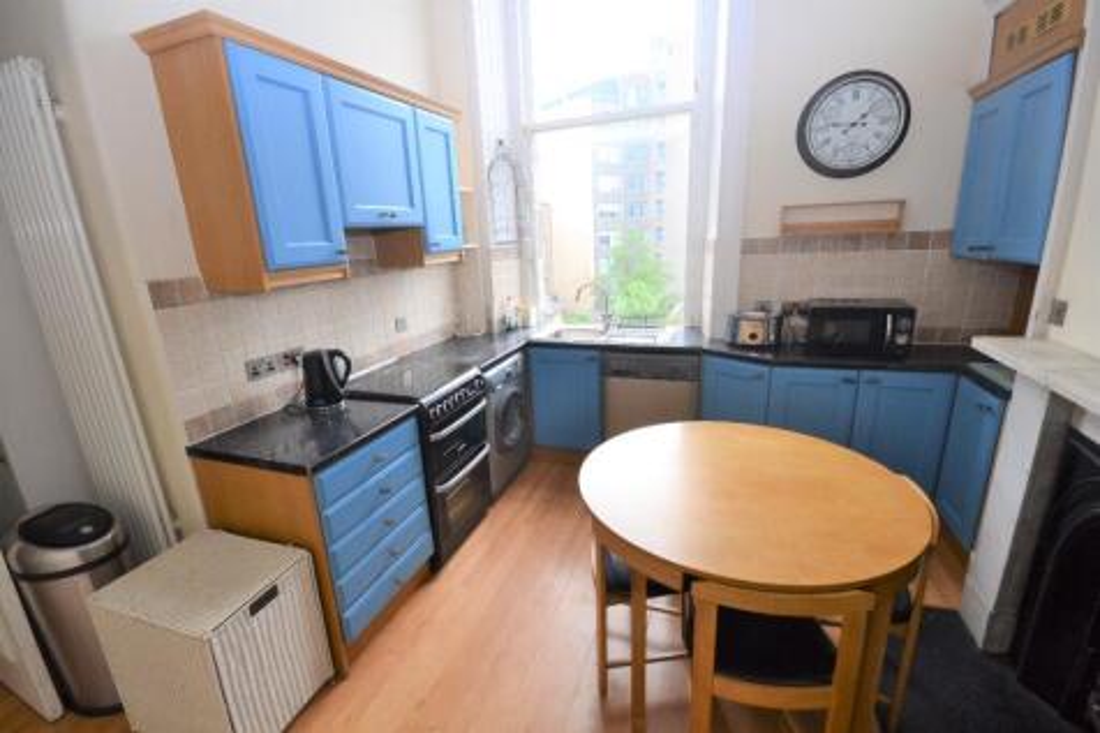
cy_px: 366
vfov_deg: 77.3
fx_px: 458
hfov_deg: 100.4
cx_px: 550
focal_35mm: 15
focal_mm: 10
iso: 640
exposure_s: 1/60
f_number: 8
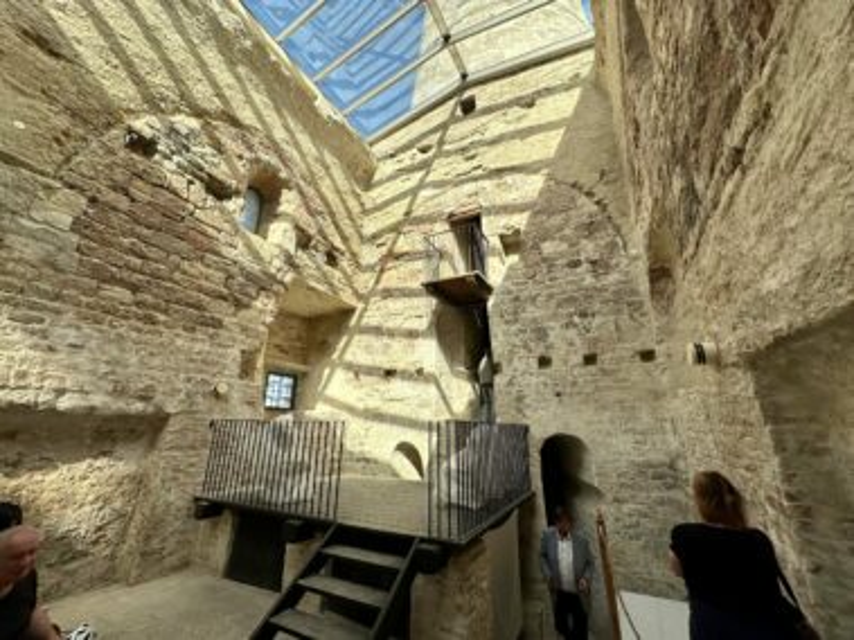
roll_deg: -1.1
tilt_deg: +17.4
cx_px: 427
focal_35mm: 14
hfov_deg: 102.1
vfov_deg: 85.6
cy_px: 320
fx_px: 345
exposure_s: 1/963
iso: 40
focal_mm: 2.22
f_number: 2.2
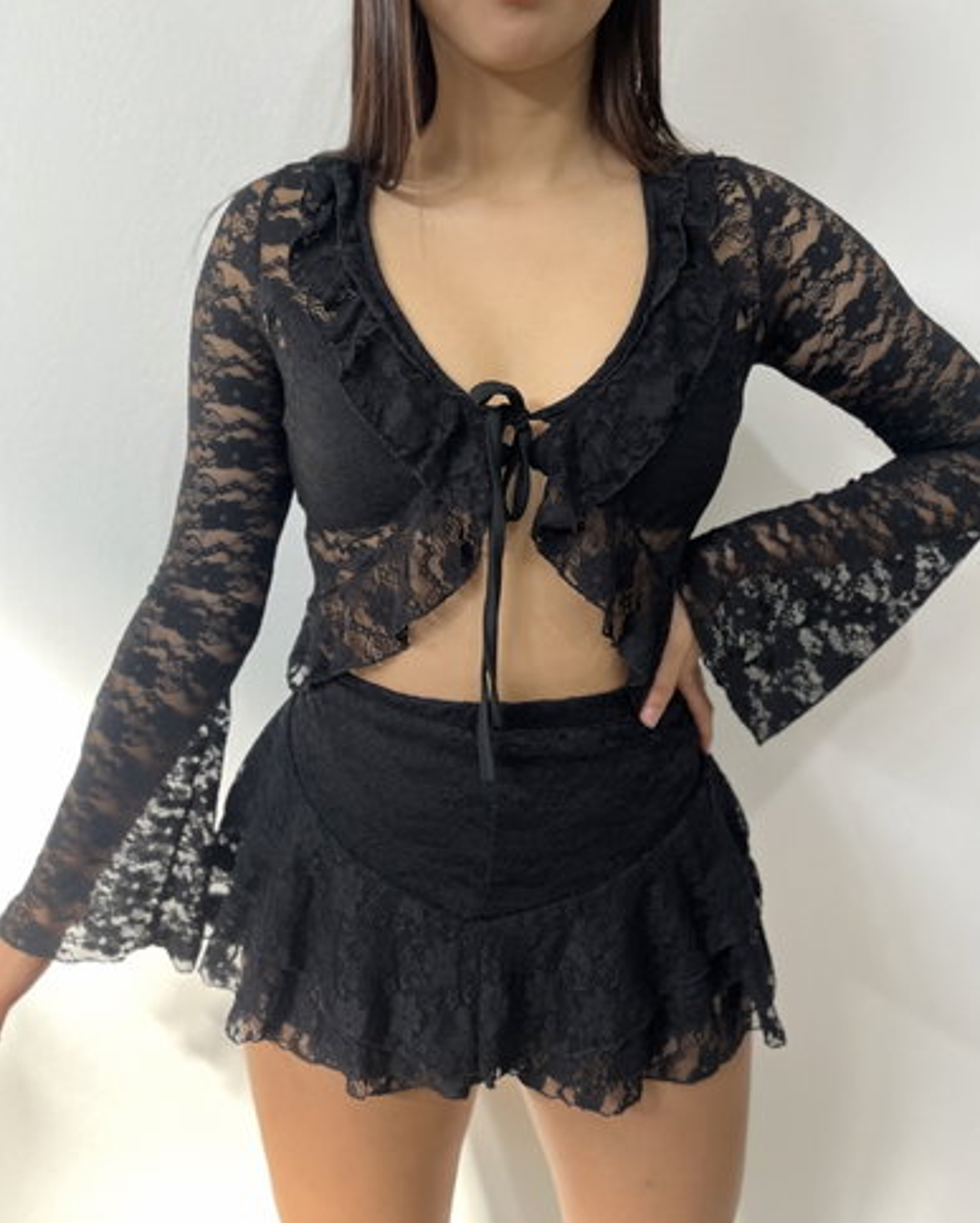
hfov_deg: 51.6
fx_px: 1014
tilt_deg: -9.4
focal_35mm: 28
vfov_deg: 62.1
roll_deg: -1.0
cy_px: 571
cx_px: 504
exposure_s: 1/50
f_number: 1.6
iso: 160
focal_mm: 5.1
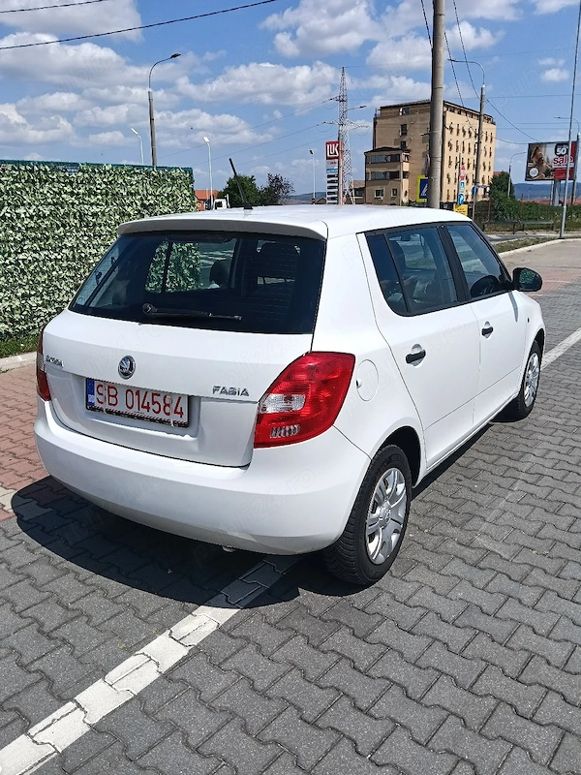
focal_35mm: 27
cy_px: 388
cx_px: 290
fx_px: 604
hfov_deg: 51.4
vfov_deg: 65.3
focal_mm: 3.98
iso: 64
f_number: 1.8
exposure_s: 1/1667
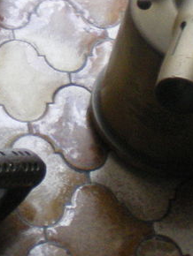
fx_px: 972
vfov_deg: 14.9
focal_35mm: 131
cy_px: 50
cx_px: -48
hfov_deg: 11.1
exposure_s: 1/13
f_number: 3.1
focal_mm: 6.3
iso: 400
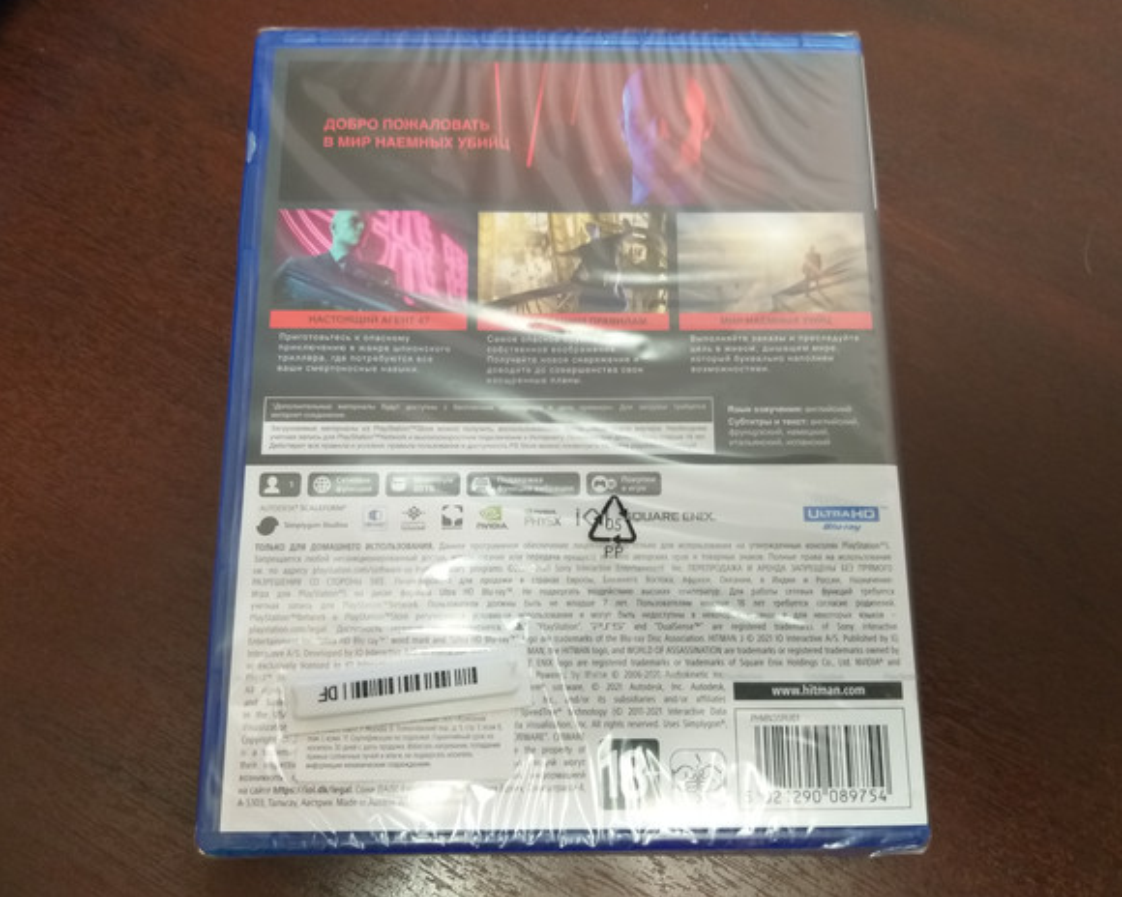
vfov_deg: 51.5
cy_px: 450
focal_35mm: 28
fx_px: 930
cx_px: 571
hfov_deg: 62.2
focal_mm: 3.93
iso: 200
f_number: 1.7
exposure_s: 1/25
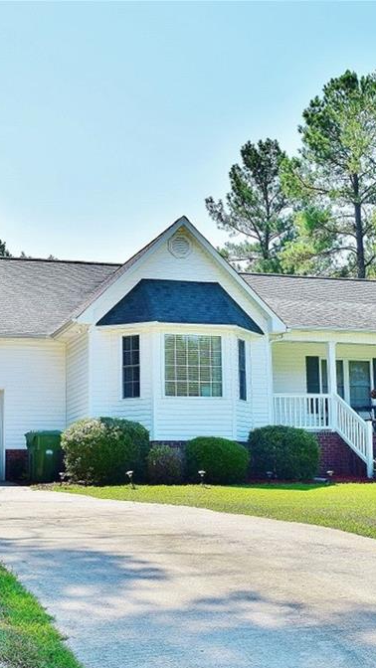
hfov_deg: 20.0
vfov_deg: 35.0
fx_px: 1060
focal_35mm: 60
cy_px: 338
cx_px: 261
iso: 360
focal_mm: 25
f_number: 11
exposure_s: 1/500
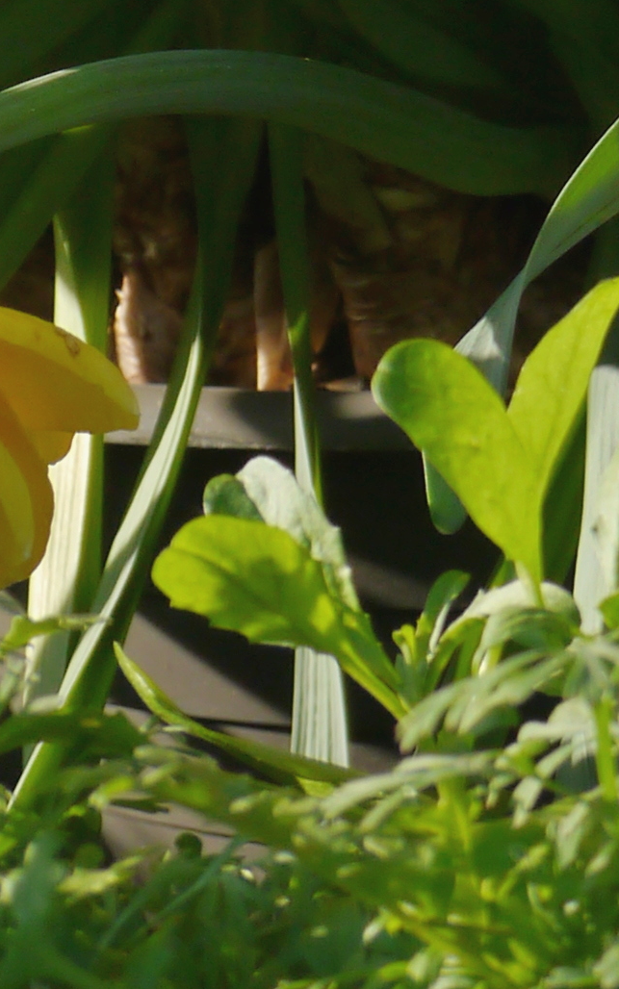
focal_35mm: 322
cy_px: -900
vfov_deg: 6.4
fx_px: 8686
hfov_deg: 4.0
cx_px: 1523
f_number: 7.1
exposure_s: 1/250
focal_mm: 34
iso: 160
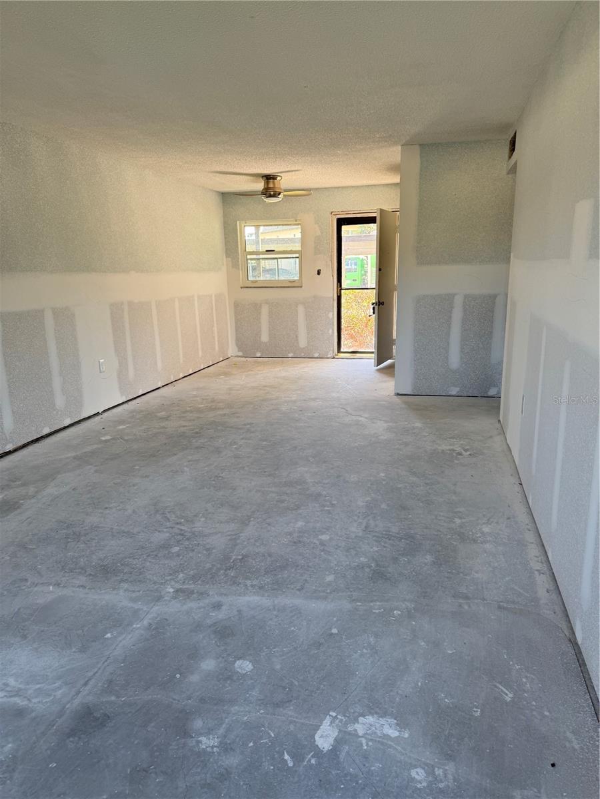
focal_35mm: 24
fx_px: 555
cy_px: 400
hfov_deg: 56.8
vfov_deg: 71.6
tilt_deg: -14.3
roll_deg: +1.4
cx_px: 300
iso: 125
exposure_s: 1/121
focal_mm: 6.76
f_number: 1.78
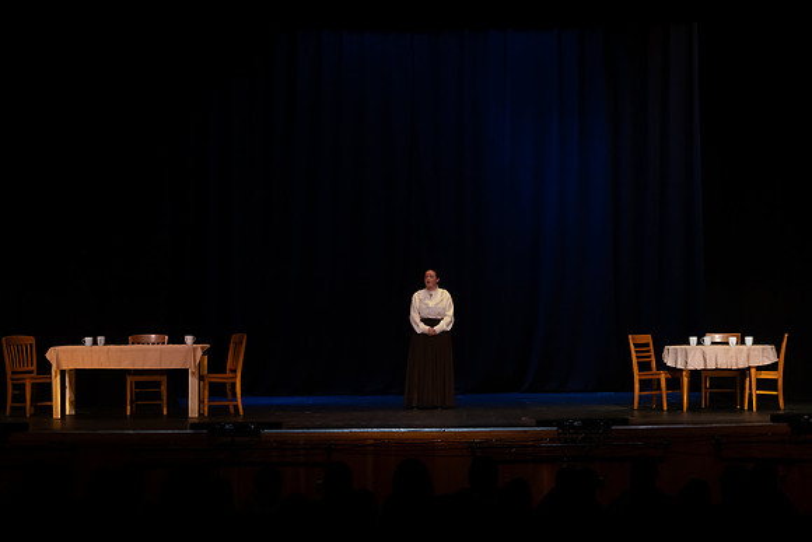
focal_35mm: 97
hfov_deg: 21.1
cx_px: 477
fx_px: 2182
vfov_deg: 14.1
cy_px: 221
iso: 3200
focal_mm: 81
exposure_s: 1/320
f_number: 2.8
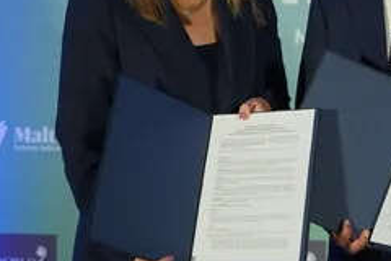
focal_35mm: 96
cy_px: 53
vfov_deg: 14.2
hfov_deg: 21.0
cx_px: 300
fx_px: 1043
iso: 1600
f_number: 2.8
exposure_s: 1/200
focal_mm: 46
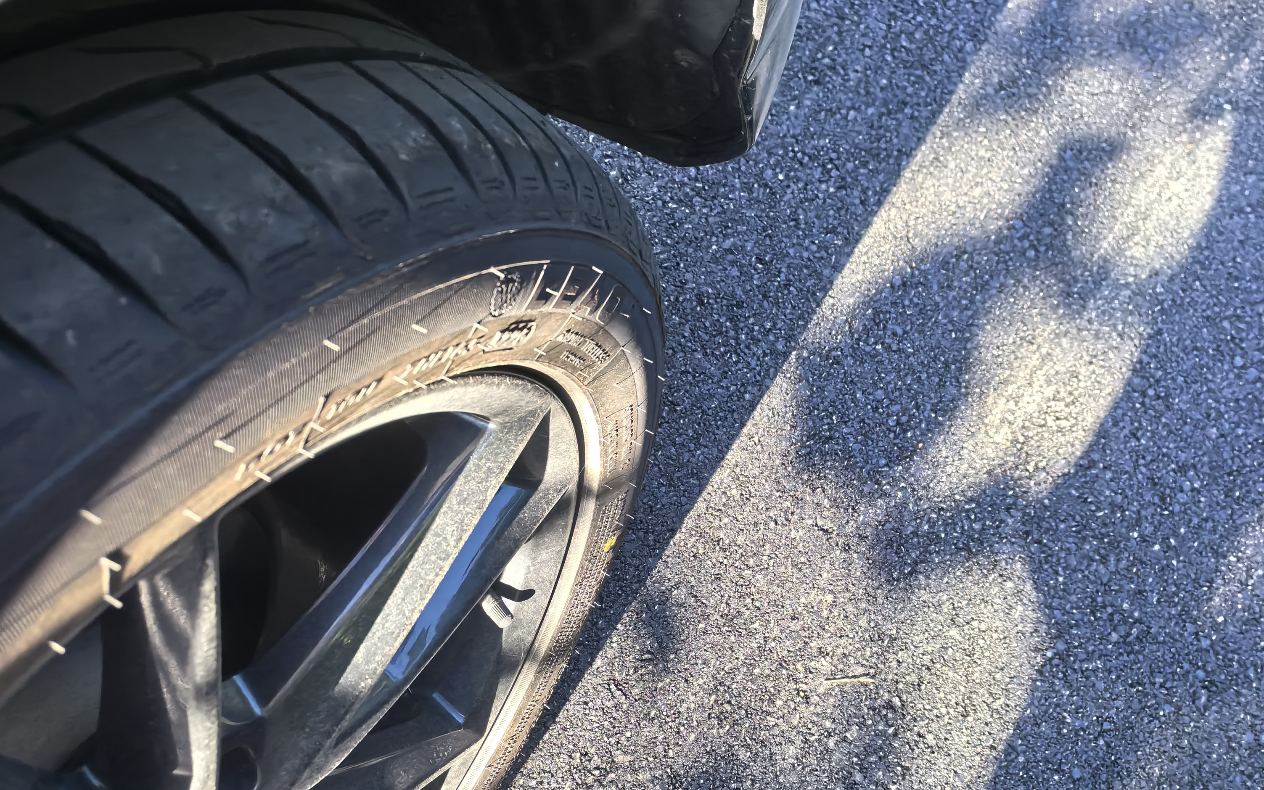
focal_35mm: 39
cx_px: 638
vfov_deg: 32.6
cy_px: 488
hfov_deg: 50.4
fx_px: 1344
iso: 250
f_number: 2
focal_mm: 5.75
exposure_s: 1/928
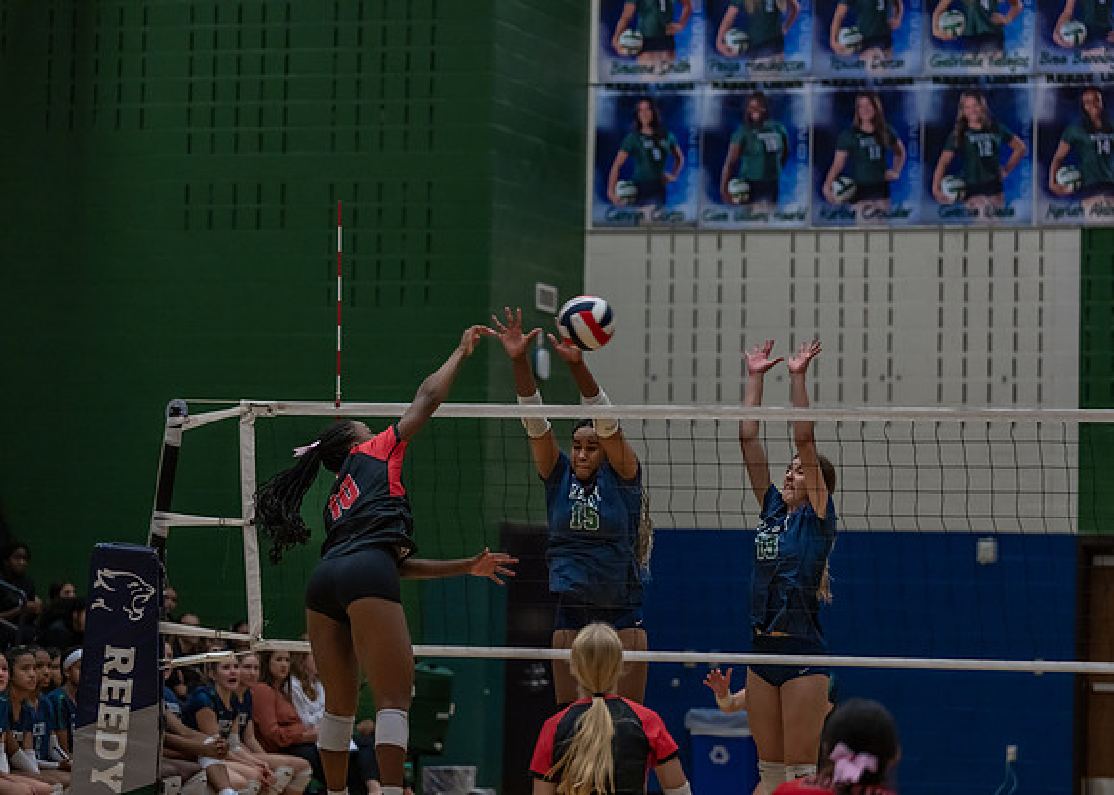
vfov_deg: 11.0
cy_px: 398
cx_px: 557
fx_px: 4143
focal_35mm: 131
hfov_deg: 15.3
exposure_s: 1/1000
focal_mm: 125
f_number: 2.8
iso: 2500
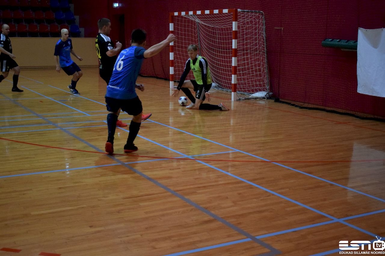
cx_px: 192
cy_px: 128
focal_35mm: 45
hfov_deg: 43.6
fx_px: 481
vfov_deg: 29.9
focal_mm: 30
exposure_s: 1/500
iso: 5000
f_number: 4.2
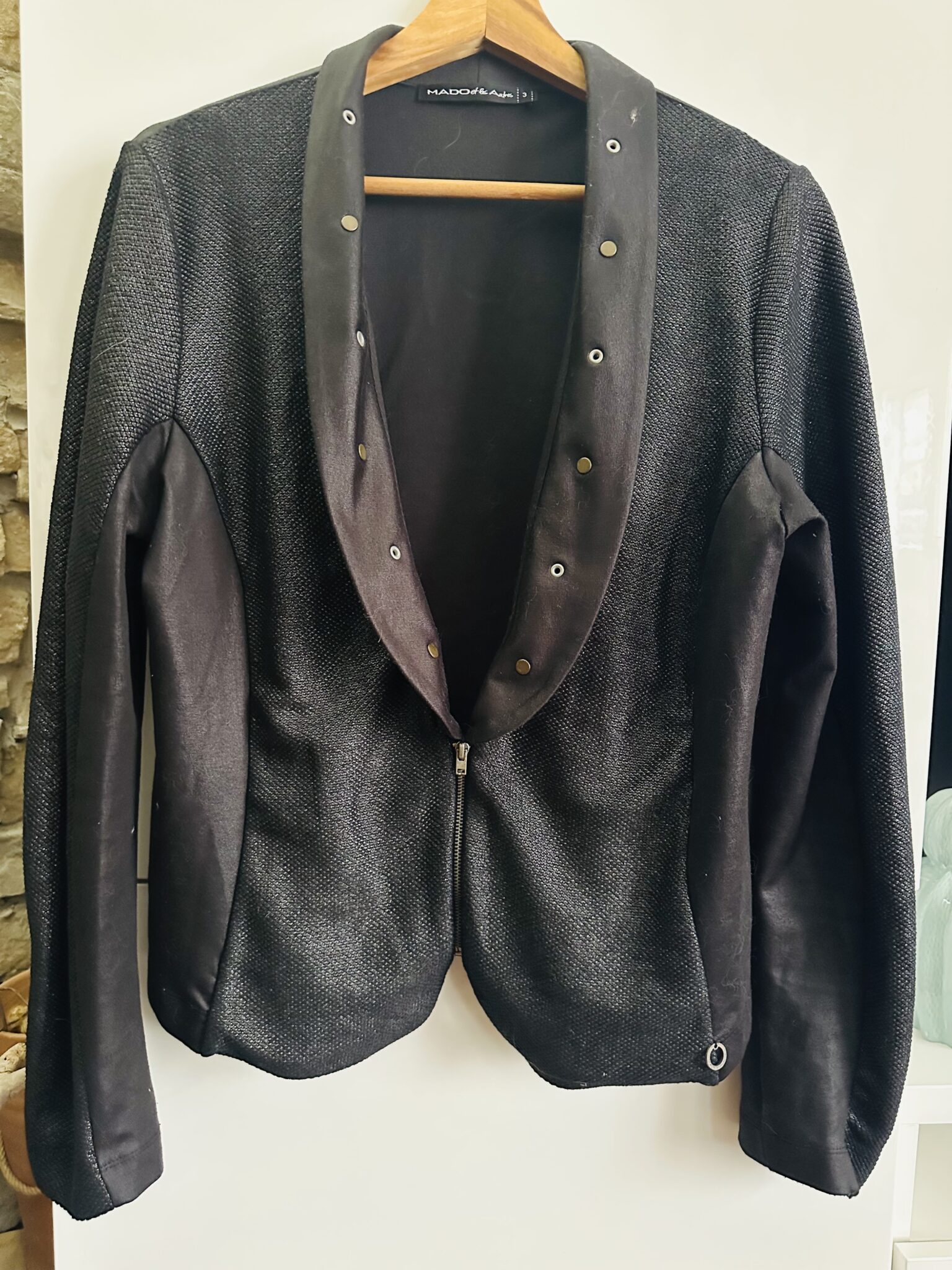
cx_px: 476
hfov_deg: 56.8
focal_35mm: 24
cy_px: 635
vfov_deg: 71.6
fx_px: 880
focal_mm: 6.86
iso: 1000
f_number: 1.78
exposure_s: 1/30
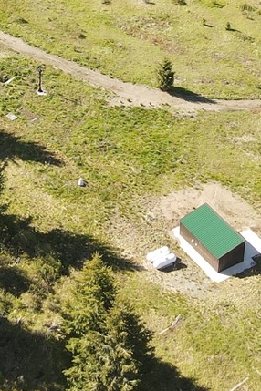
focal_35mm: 93
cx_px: 53
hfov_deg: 14.6
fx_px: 1011
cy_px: -57
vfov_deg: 20.7
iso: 100
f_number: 2.8
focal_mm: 4.5
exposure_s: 1/200
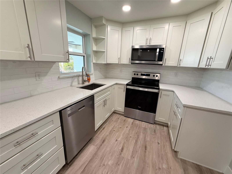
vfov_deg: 85.7
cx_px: 116
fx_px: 94
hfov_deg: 102.1
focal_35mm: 14
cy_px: 87
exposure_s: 1/120
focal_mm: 2.22
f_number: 2.2
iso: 160
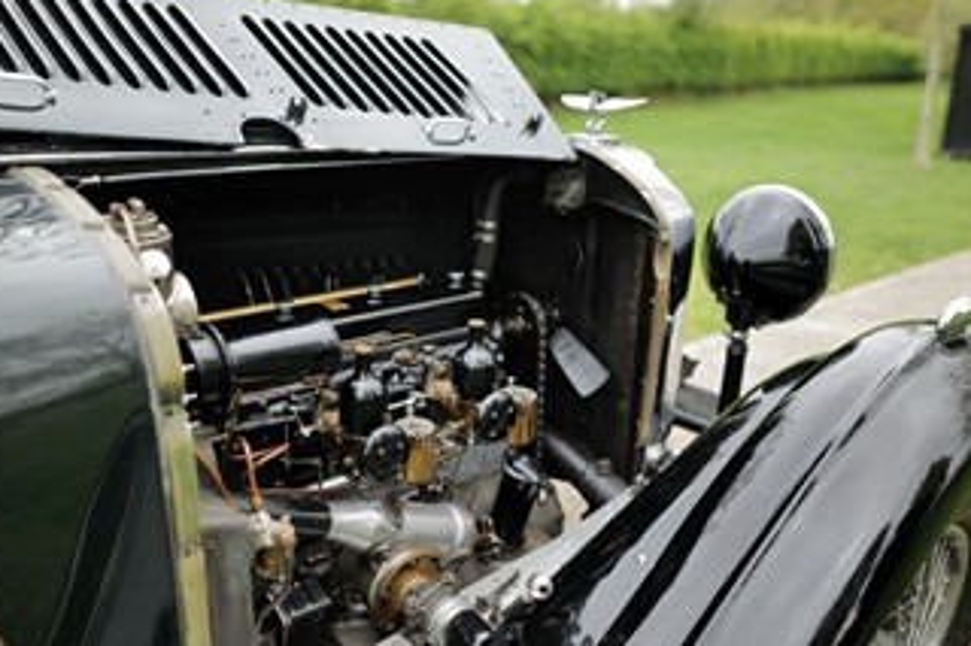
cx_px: 440
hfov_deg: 61.8
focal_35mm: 30
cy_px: 379
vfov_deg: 43.4
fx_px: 809
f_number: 1.4
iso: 200
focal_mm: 24
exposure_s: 1/1250
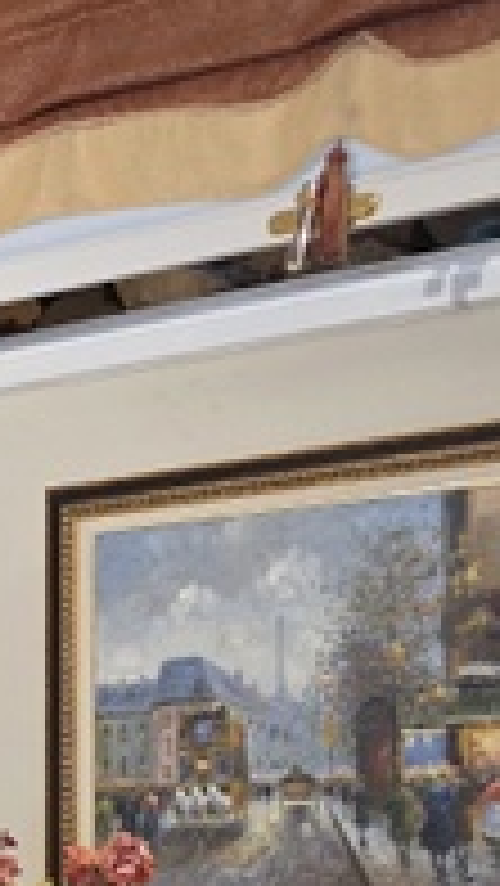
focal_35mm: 102
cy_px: 1016
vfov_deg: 19.9
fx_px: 2401
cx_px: -820
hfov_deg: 9.9
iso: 400
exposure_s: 1/33.3
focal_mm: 6.3
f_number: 1.7
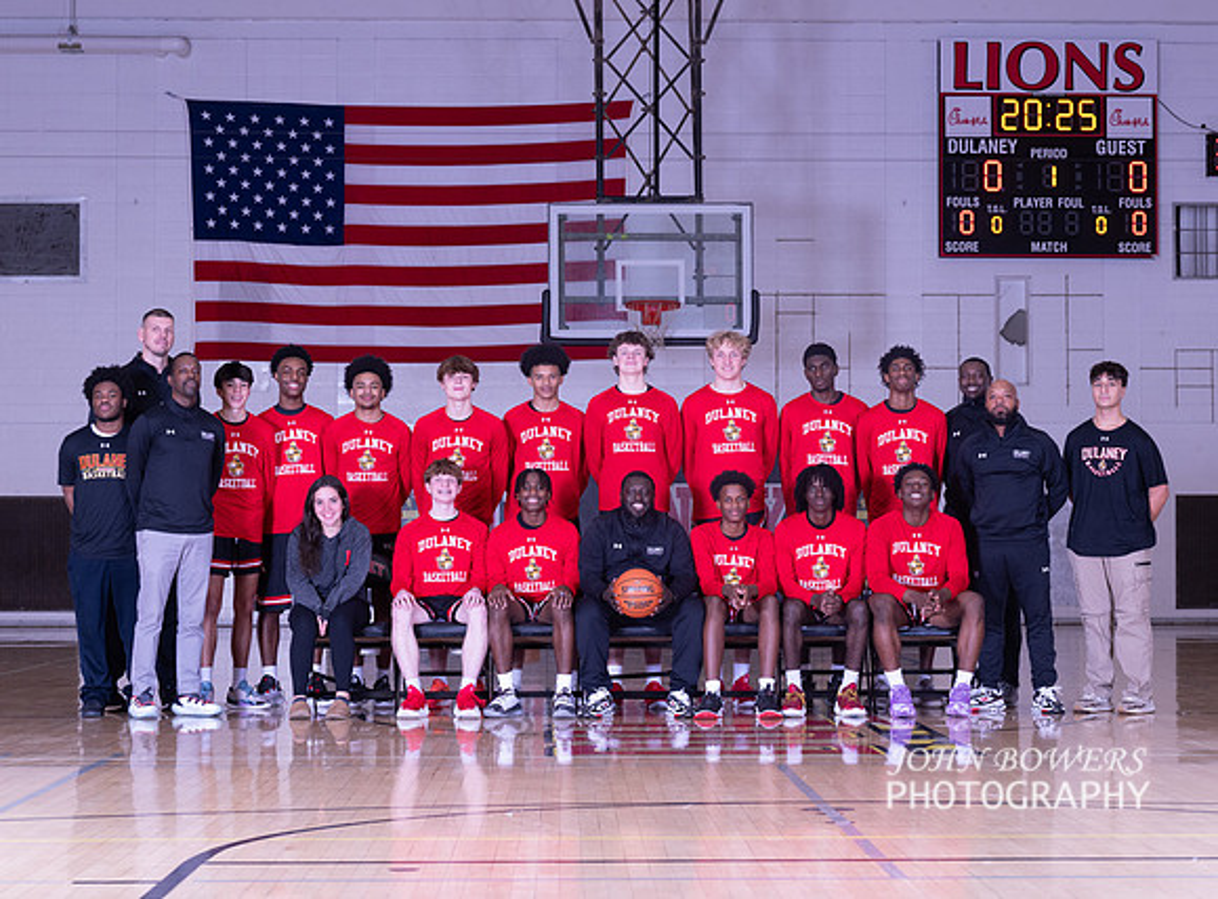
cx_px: 649
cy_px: 438
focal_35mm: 84
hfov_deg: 23.5
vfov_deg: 17.5
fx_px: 2923
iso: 800
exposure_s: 1/125
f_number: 6.3
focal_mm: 70
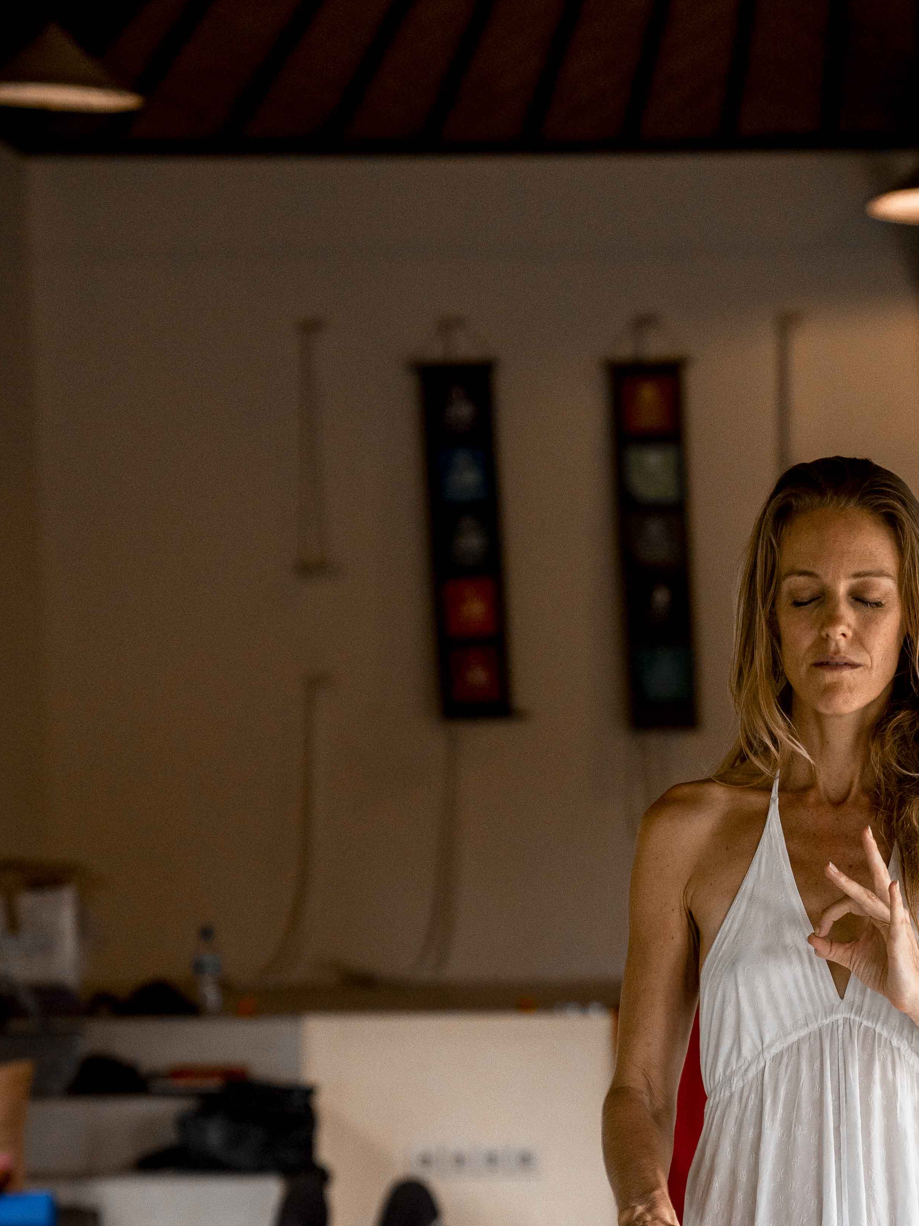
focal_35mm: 164
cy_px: 1140
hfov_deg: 9.0
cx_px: 841
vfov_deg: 12.0
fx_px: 5805
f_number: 2.8
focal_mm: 70
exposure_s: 1/320
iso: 400
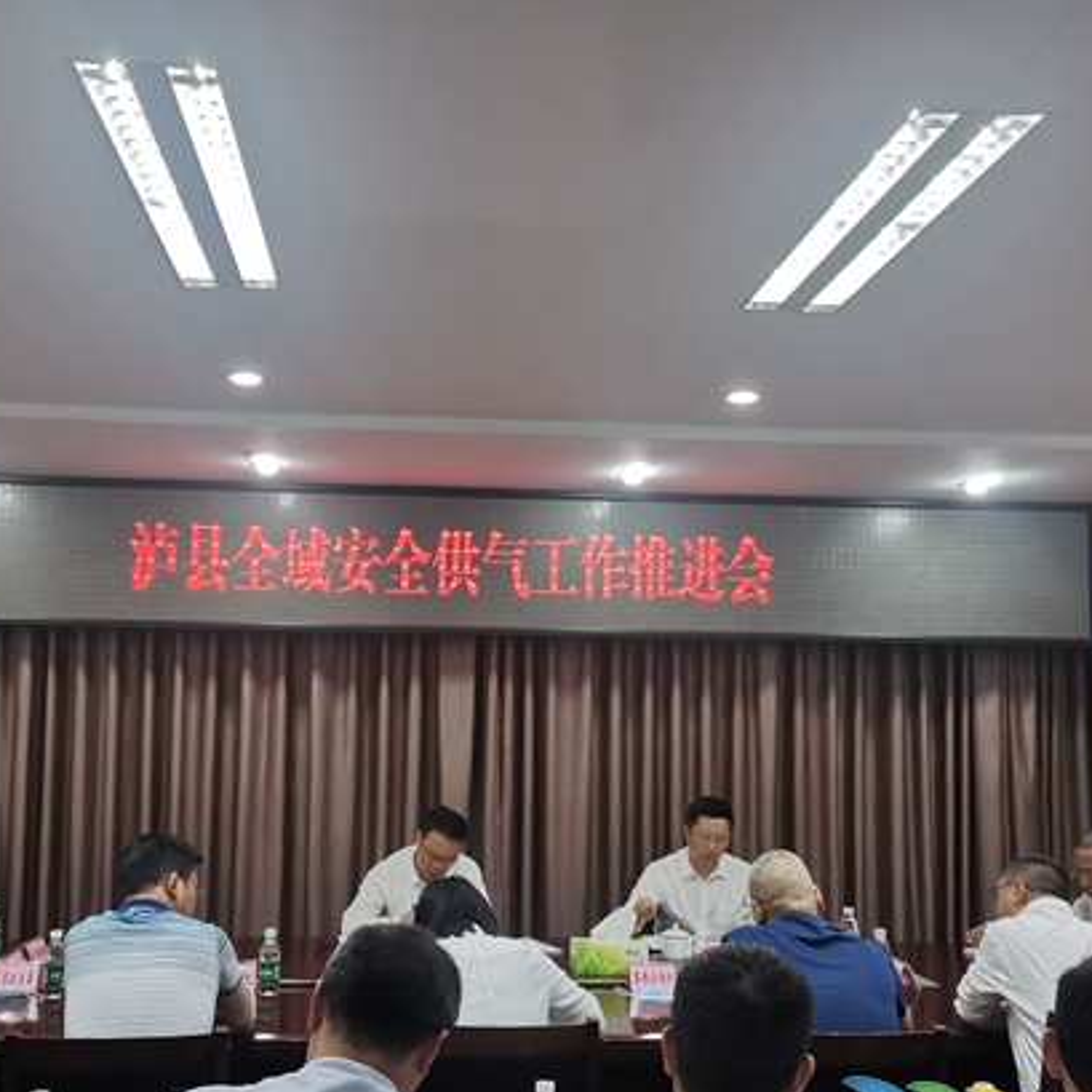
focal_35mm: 36
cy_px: 633
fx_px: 1285
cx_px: 475
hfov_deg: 45.9
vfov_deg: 45.9
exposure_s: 1/100
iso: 200
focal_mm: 4.75
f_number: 1.8
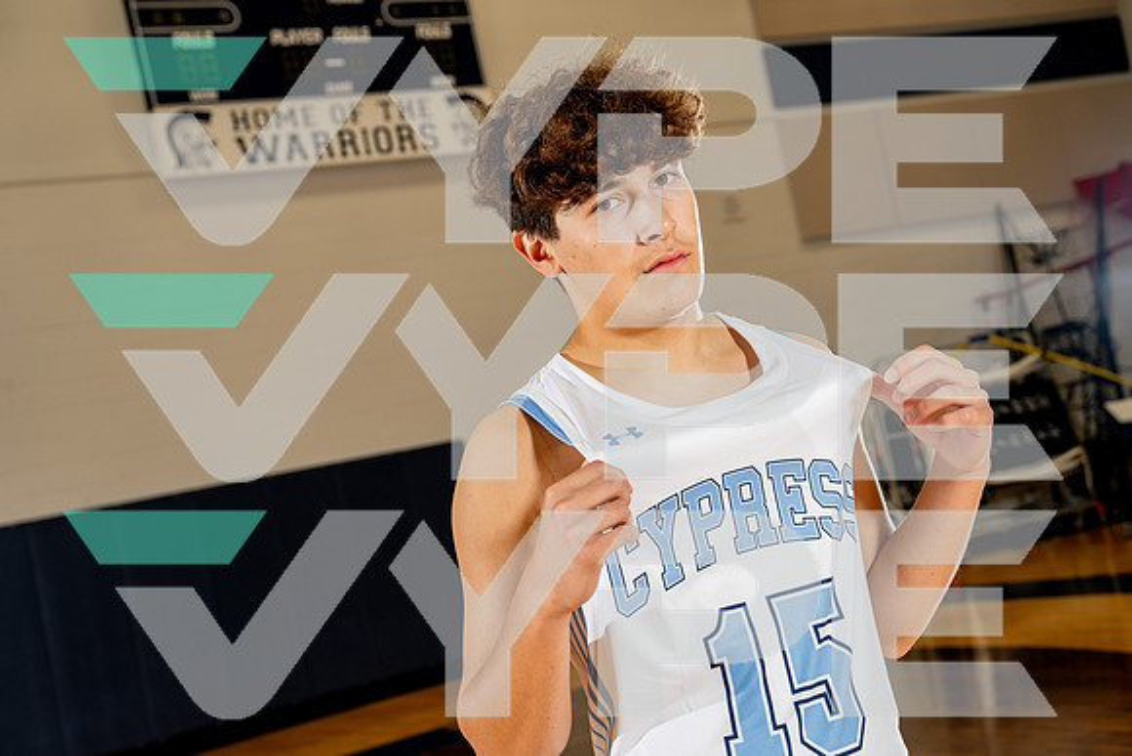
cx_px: 566
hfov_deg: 34.5
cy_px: 378
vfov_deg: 23.4
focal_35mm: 58
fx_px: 1824
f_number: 5.6
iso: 400
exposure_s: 1/250
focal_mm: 58
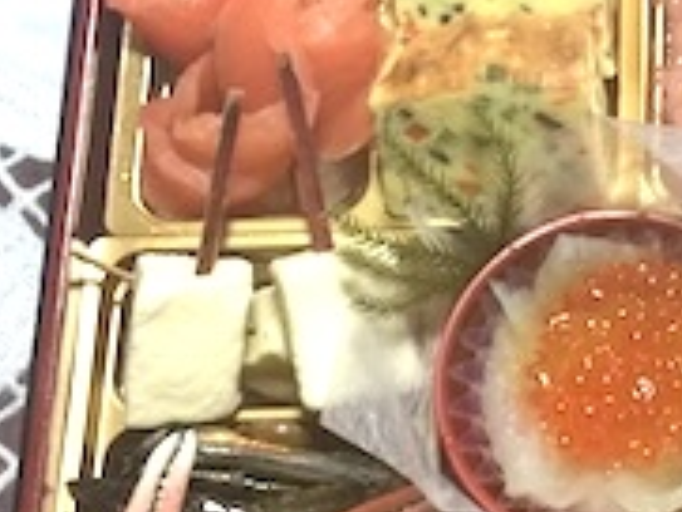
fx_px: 2208
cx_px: 1051
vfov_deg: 13.1
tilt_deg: -68.5
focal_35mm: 112
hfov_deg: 16.0
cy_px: 47
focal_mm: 4.15
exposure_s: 1/15
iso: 64
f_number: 2.2
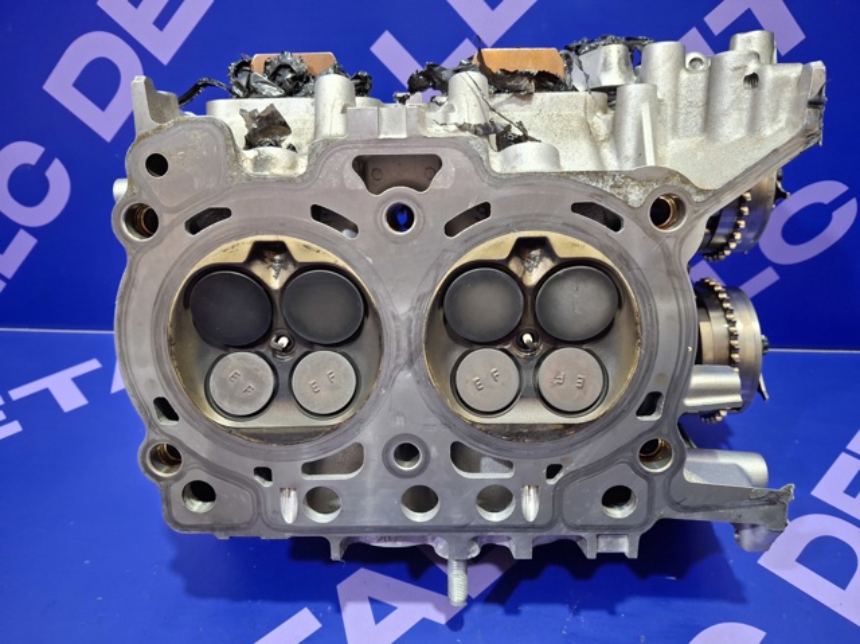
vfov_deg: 54.8
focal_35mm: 25
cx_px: 430
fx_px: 621
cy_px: 322
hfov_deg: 69.4
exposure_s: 1/33
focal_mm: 4.69
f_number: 1.8
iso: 250
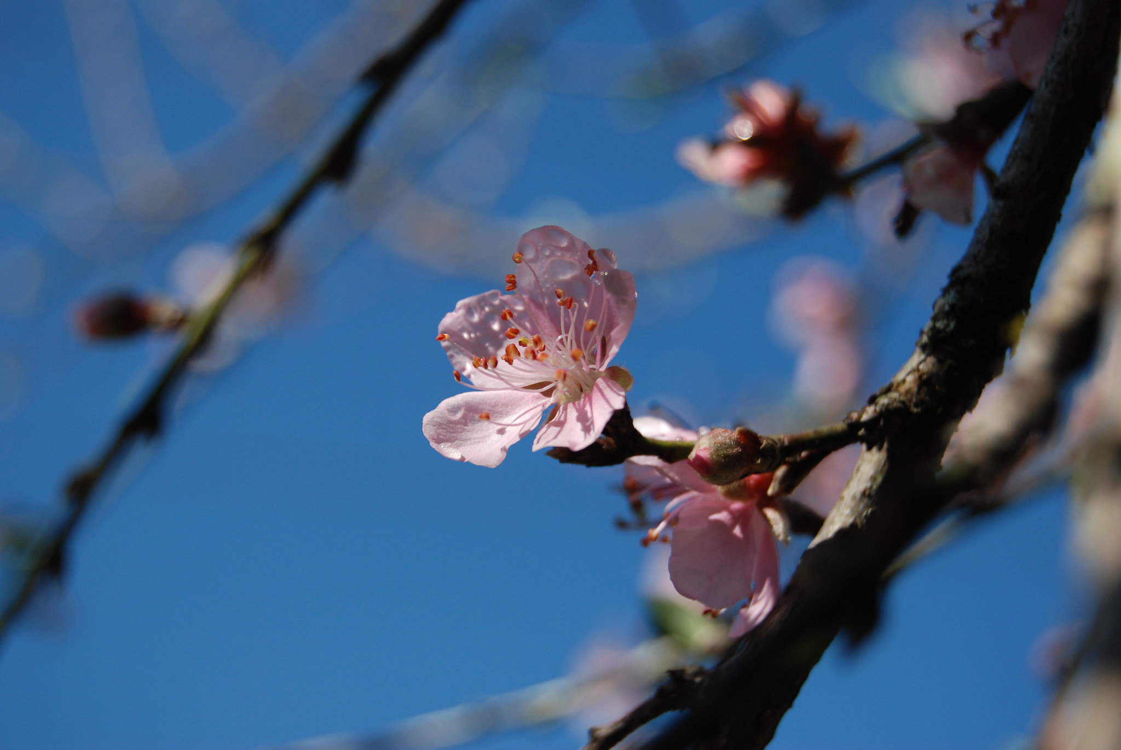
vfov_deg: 16.6
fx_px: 2572
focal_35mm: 82
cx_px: 560
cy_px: 375
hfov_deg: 24.6
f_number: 5.6
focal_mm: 55
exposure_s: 1/800
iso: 200
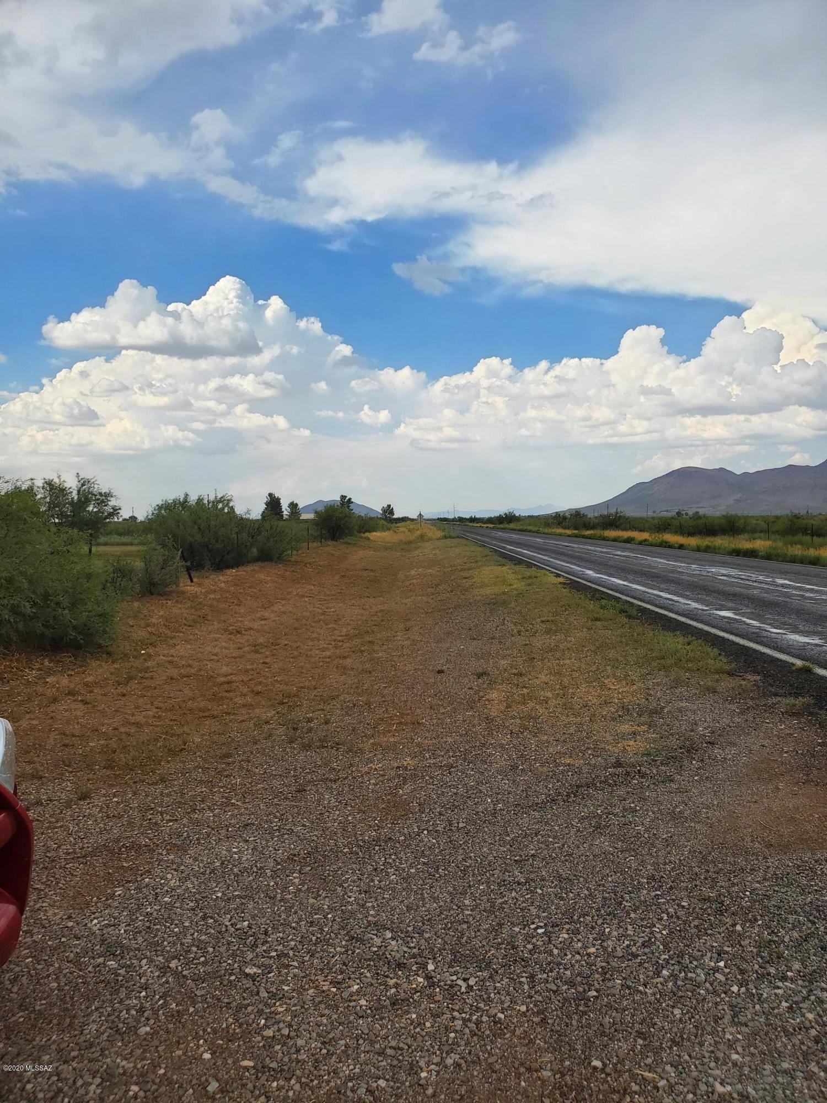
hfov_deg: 53.1
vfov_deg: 67.3
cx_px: 414
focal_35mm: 26
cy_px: 552
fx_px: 828
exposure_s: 1/980
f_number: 2.4
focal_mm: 4.3
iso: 50
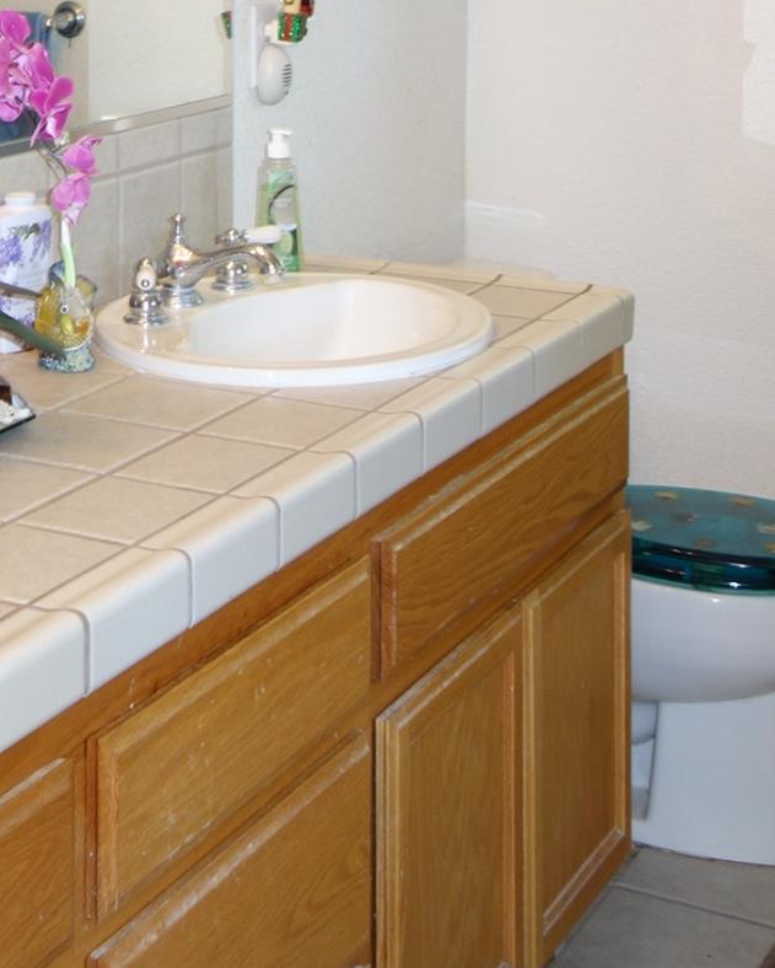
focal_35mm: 75
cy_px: -112
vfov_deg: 23.7
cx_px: 107
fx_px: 2149
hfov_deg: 20.1
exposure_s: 1/30
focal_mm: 10.4
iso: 125
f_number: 1.8
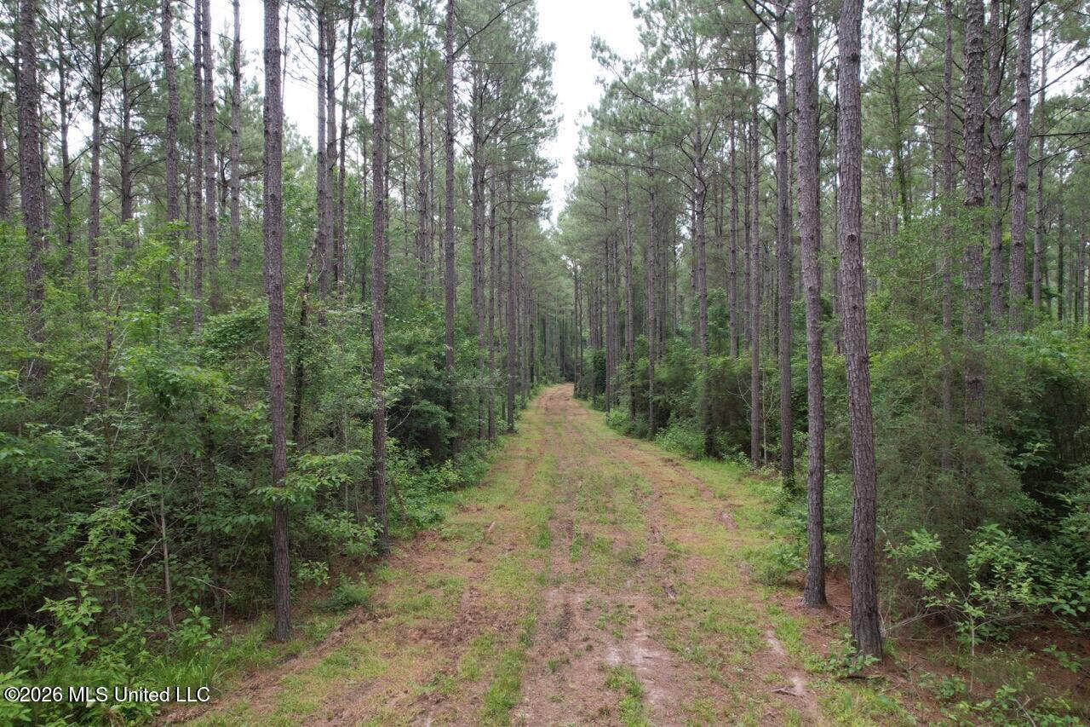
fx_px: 666
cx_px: 545
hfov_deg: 78.6
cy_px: 364
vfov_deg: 57.2
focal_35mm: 22
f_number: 2.8
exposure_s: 1/240
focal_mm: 8.4
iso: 200
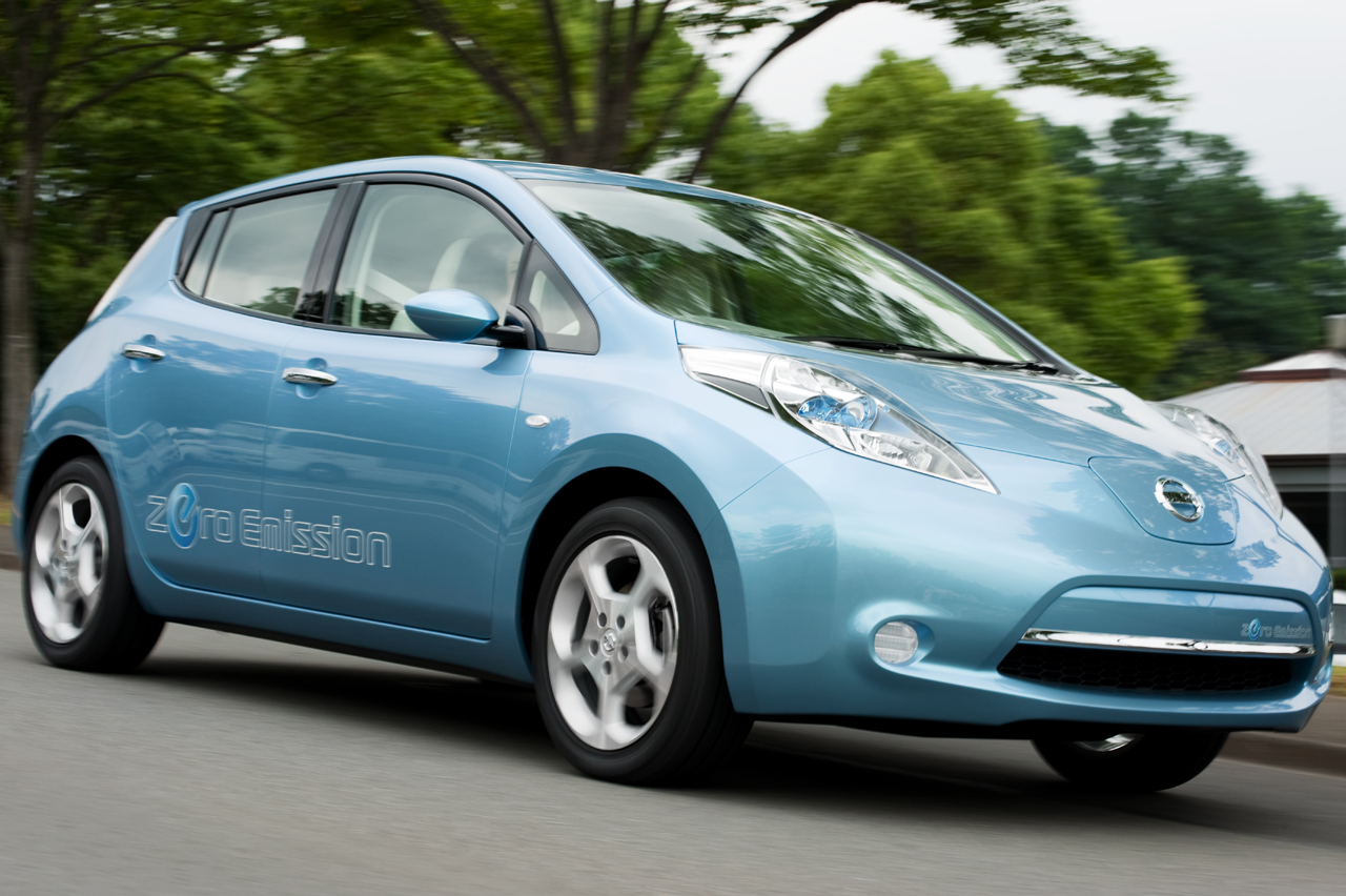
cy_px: 448
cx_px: 673
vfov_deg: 16.6
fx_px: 3064
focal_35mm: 82
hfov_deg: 24.8
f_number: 11
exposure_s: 1/125
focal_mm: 82
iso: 200
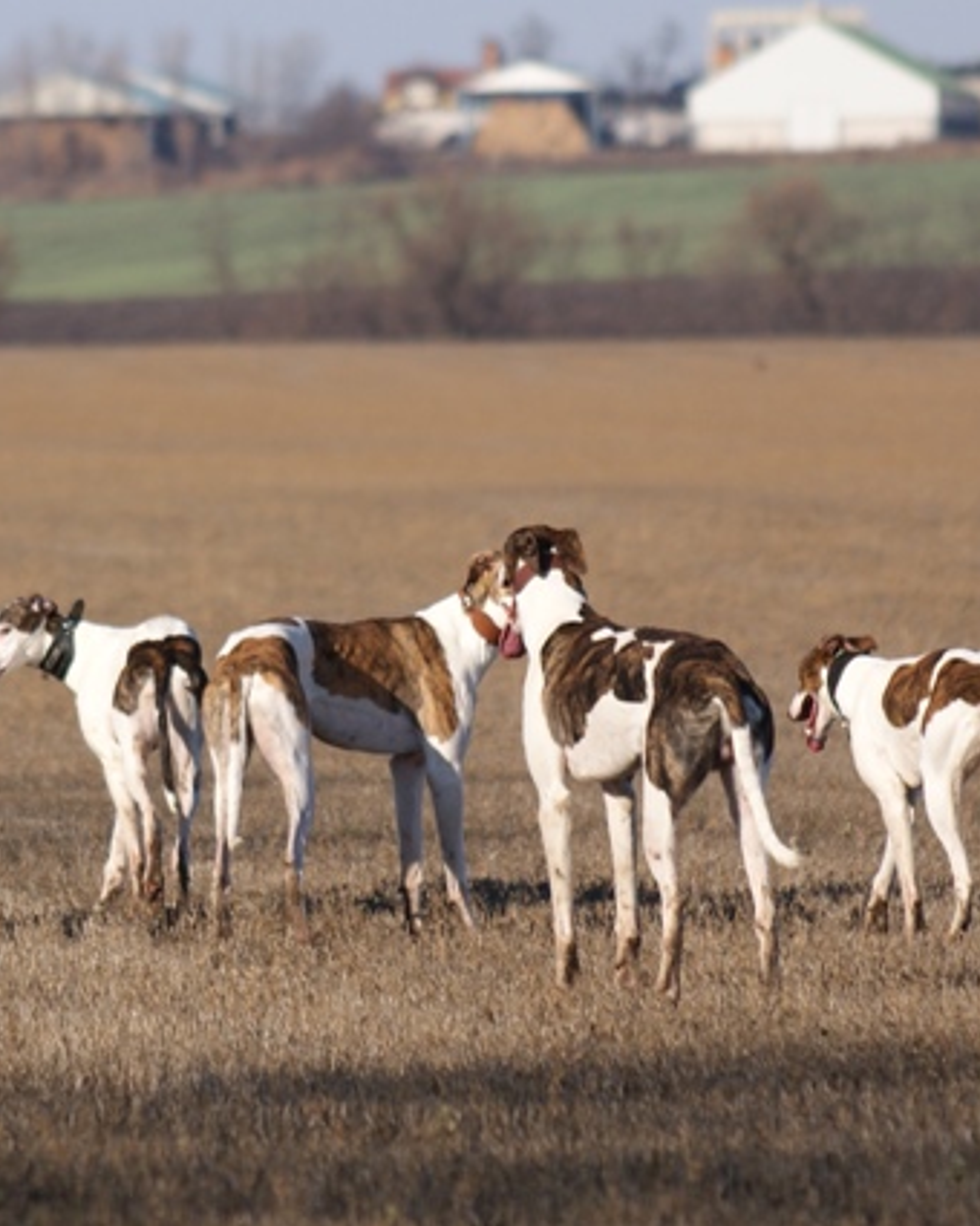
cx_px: 297
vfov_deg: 5.1
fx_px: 13850
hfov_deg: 4.1
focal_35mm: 382
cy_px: 613
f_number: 5
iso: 100
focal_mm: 180
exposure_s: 1/640
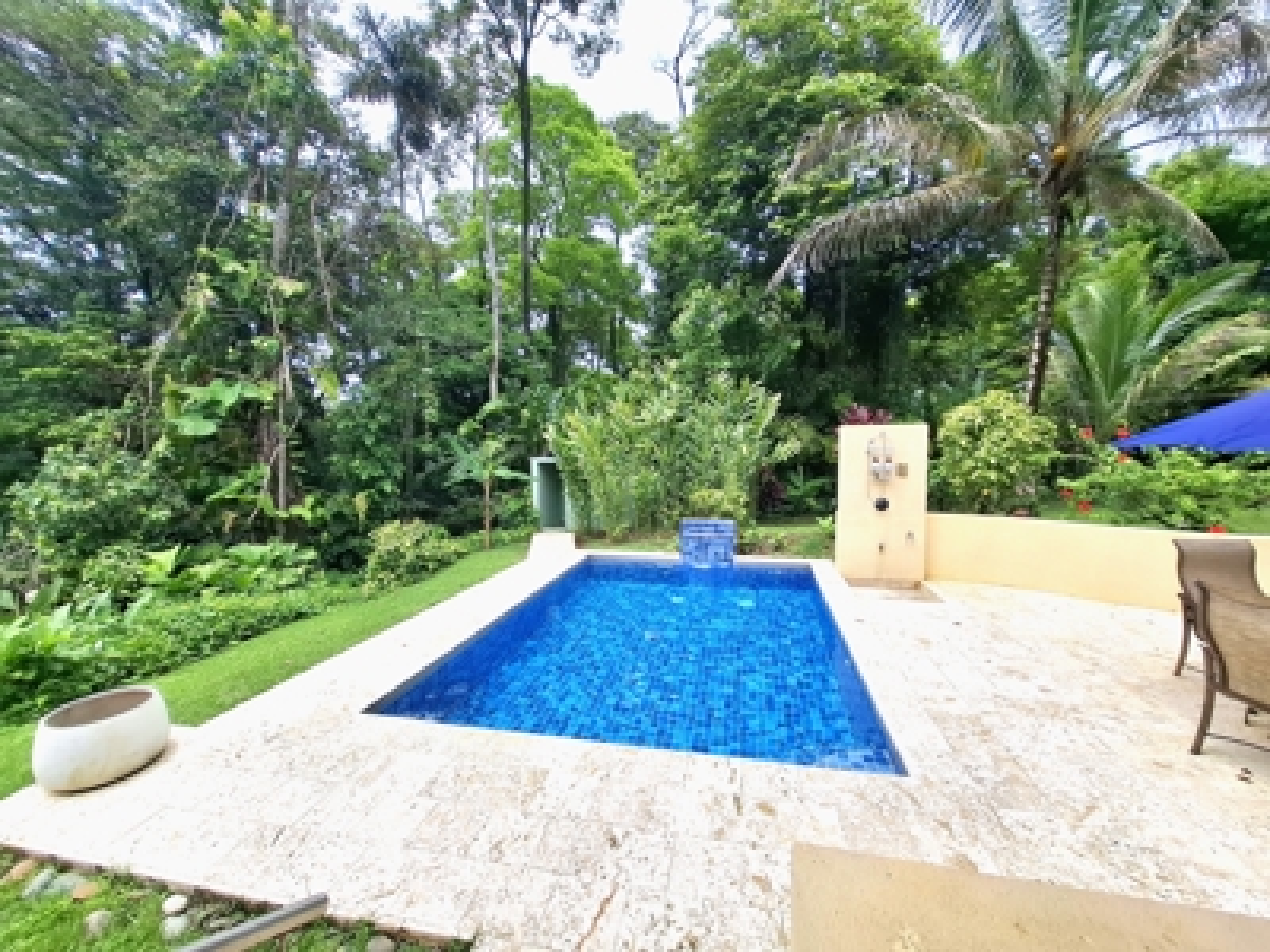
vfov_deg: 89.9
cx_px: 635
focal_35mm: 13
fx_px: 477
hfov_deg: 106.2
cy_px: 476
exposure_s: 1/782
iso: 40
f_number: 2.2
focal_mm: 1.74
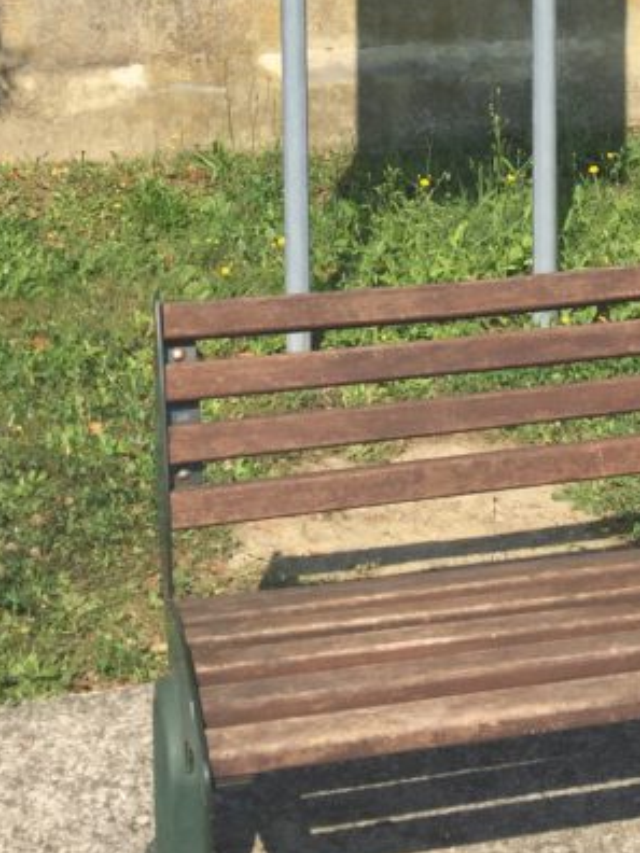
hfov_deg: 19.6
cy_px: -194
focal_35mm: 75
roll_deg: -0.5
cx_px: 433
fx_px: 1849
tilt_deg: -3.0
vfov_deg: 23.5
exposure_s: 1/1980
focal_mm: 4.15
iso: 32
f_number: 2.2
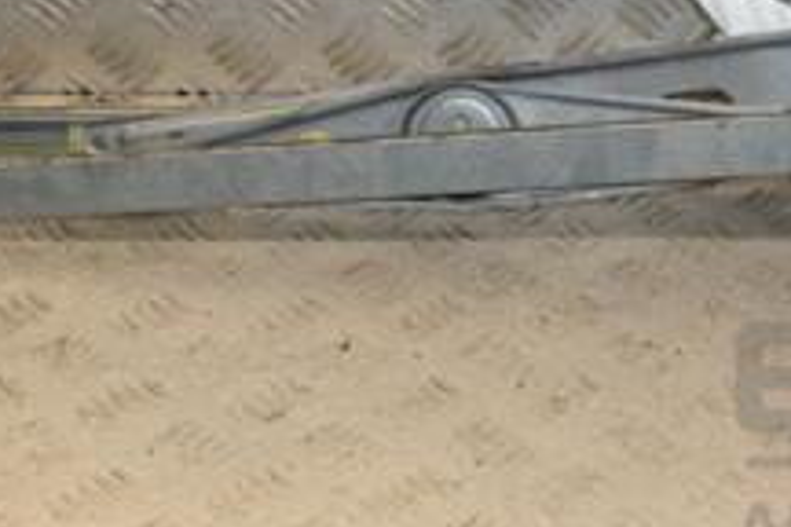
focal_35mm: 104
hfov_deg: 19.3
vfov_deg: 12.8
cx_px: 666
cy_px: -110
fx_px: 2294
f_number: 7.1
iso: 800
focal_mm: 25
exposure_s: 1/200
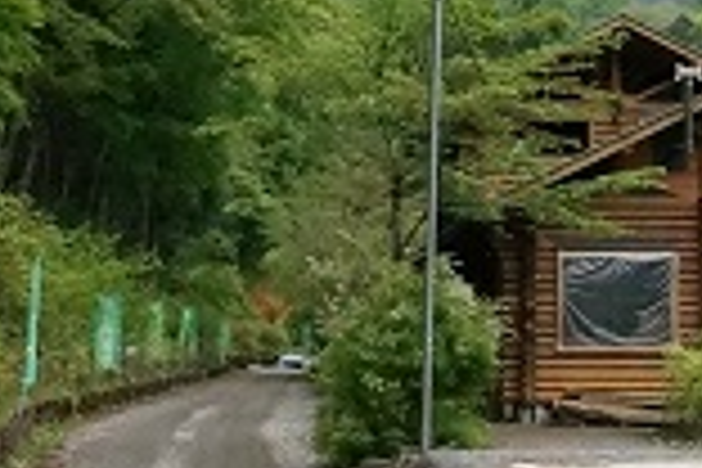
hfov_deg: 23.1
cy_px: 126
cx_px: 351
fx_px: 1716
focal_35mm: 88
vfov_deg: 15.5
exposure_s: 1/2000
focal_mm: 19.1
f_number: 11
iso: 12800
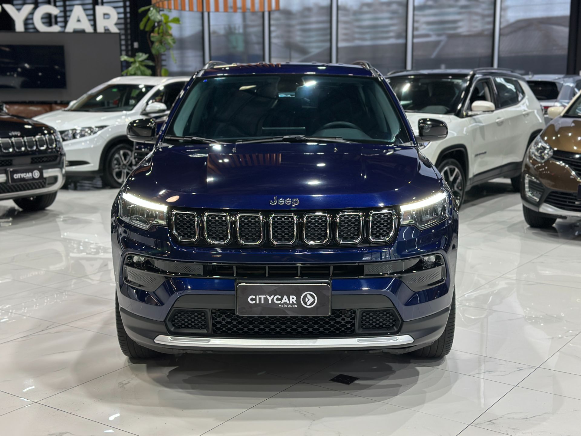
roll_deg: +0.3
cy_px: 218
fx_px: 806
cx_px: 290
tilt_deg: -9.9
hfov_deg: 39.7
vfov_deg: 30.3
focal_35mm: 48
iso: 125
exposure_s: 1/66
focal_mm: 6.86
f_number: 1.78
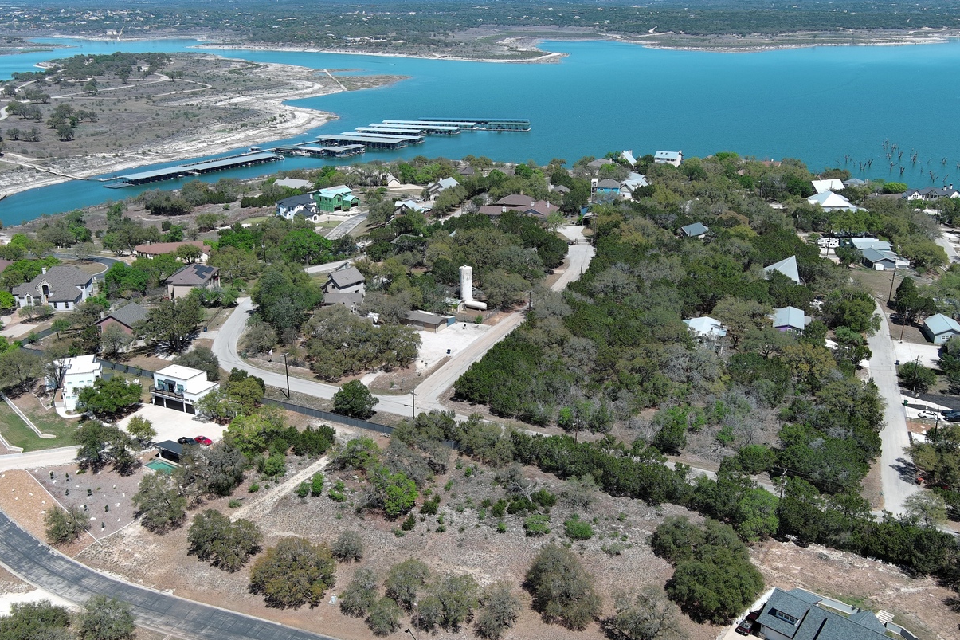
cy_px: 349
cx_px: 452
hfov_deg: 49.5
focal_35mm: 39
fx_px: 1040
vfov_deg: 34.2
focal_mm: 10.57
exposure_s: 1/1511
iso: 100
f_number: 2.8
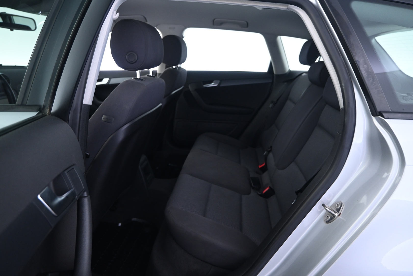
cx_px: 206
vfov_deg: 53.1
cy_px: 138
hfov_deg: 73.7
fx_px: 275
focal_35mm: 24
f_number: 3.5
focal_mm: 16
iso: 1000
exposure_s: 1/8
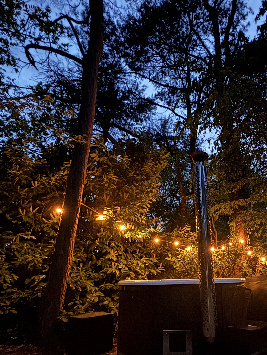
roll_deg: +0.0
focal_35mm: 23
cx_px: 181
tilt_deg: +12.4
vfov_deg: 72.1
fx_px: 236
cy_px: 231
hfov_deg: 57.4
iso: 1600
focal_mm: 2.22
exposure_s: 1/8
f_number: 2.2
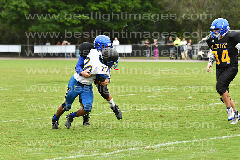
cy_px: 80
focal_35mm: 210
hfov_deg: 9.8
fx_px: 1400
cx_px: 120
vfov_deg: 6.5
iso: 800
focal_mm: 140
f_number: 3.5
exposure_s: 1/1600
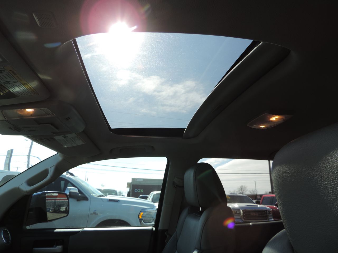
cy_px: 126
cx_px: 169
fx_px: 234
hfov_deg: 71.6
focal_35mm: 24
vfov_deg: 56.8
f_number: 3
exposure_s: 1/400
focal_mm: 4.3
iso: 80
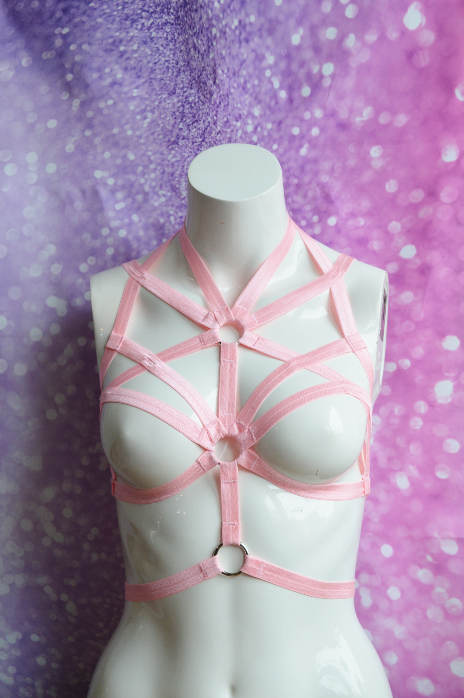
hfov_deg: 26.4
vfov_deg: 38.9
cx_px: 232
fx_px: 988
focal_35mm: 51
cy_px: 349
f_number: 9
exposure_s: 1/60
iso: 400
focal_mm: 34
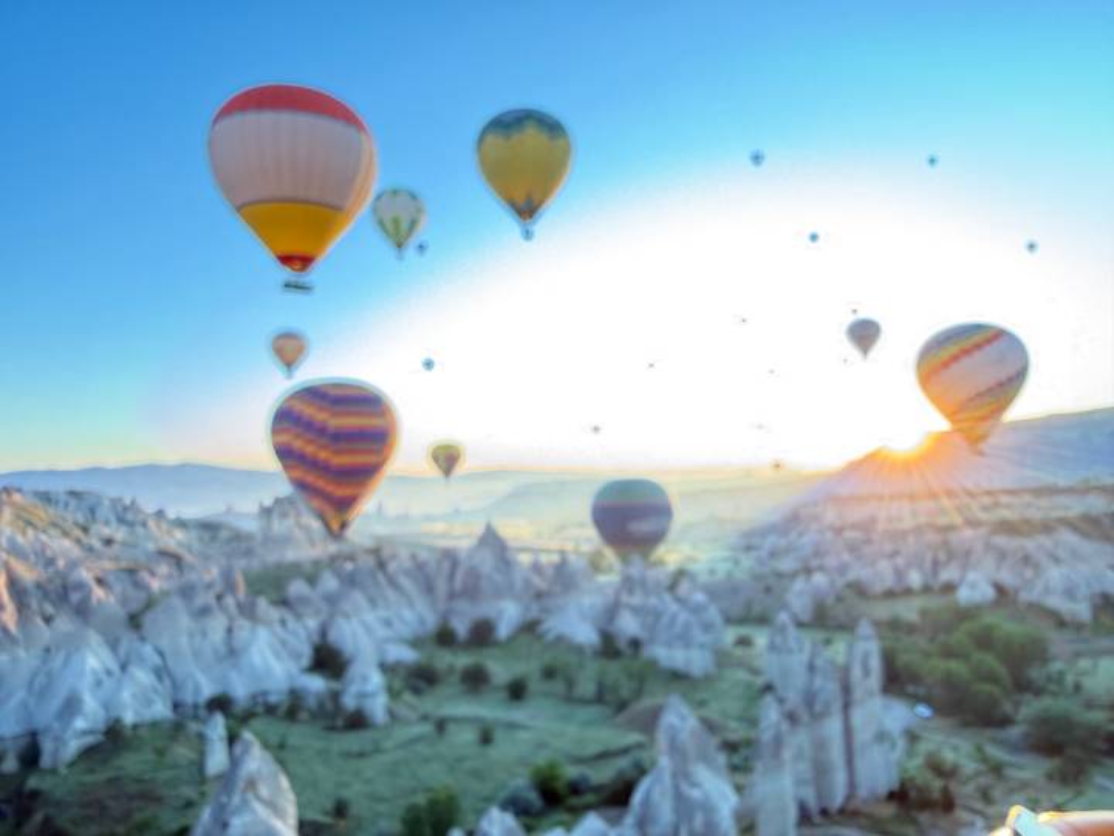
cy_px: 418
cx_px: 557
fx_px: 772
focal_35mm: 24
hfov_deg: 71.6
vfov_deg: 56.8
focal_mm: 2.22
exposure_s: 1/99
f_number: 2.2
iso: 250
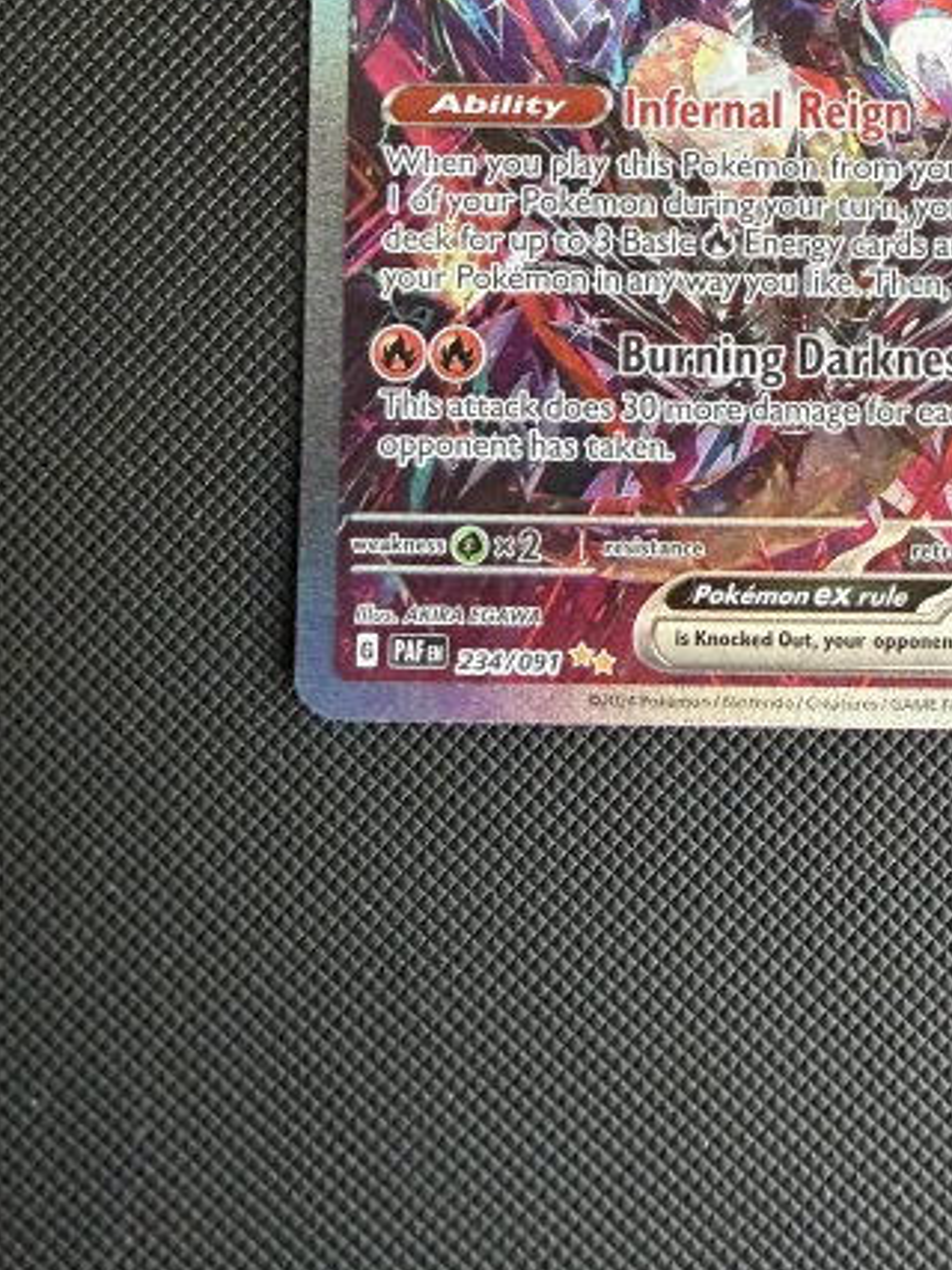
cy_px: 193
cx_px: 806
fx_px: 1651
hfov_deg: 31.1
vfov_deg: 39.8
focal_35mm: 45
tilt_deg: -86.4
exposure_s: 1/60
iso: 400
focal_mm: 2.22
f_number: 2.2
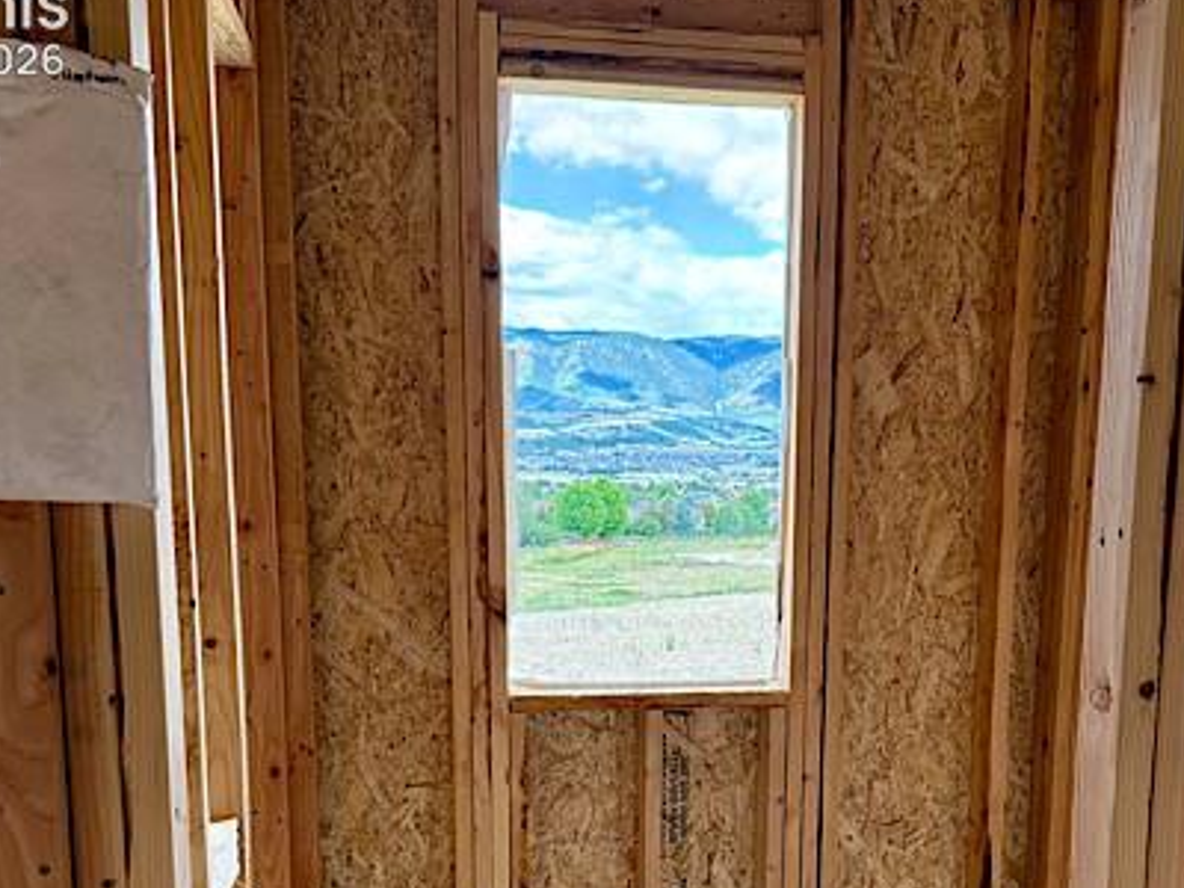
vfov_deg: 31.3
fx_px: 1539
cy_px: 718
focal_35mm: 45
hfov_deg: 41.7
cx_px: 755
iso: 100
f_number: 1.78
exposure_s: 1/256
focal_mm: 6.76
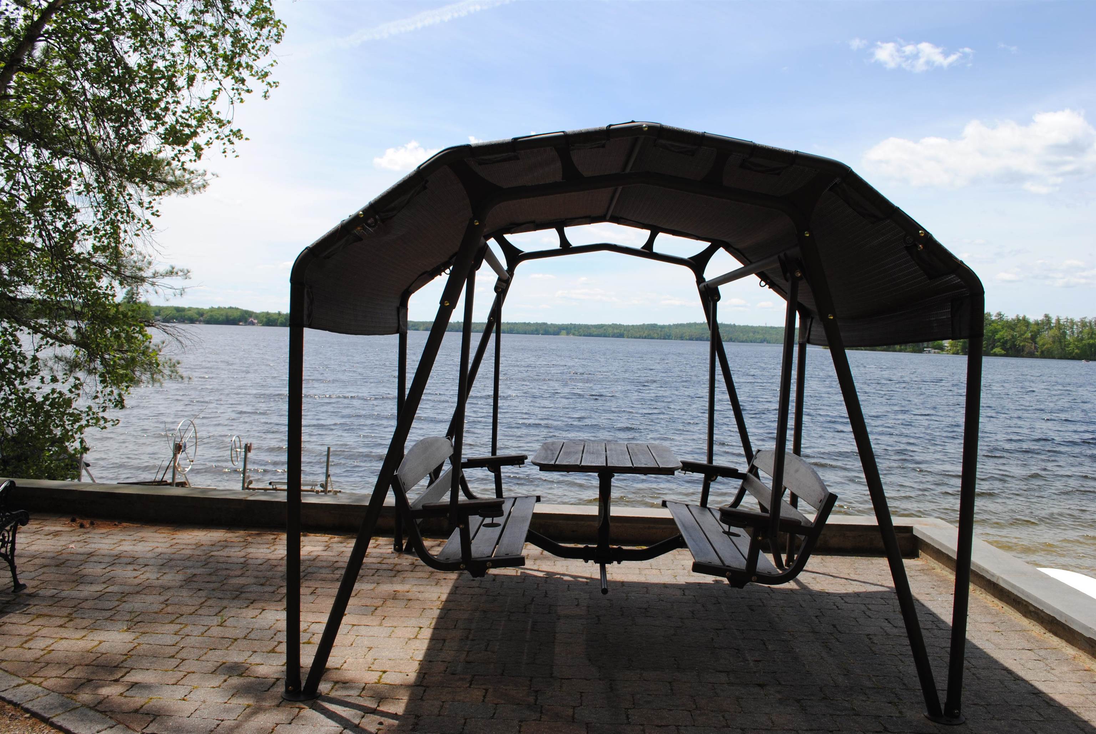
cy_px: 367
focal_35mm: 27
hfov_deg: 67.3
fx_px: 823
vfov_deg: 48.0
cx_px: 548
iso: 100
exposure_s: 1/250
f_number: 8
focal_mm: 18
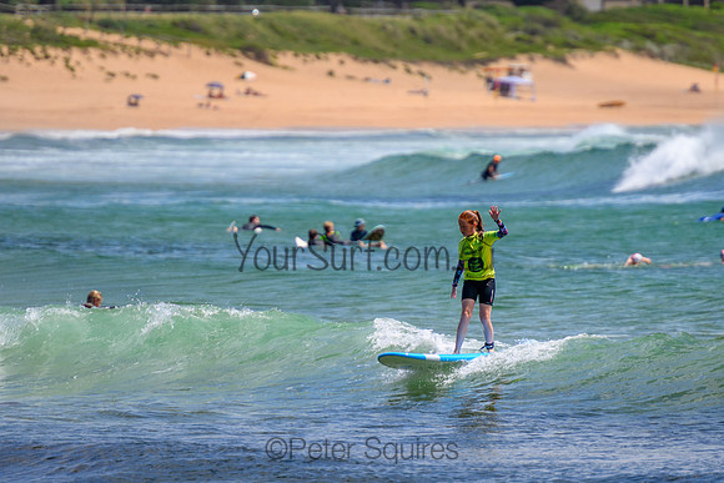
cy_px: 228
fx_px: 11061
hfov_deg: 3.7
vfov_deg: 2.5
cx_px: 393
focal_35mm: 550
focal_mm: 400
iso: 250
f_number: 5.6
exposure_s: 1/2000
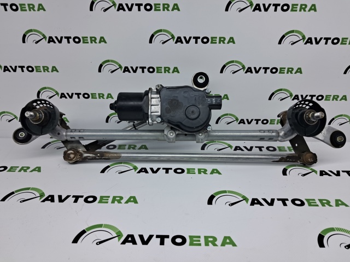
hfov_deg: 65.4
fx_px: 273
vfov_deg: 51.3
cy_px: 131
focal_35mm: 27
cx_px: 175
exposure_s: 1/100
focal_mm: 4
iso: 50
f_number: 1.8
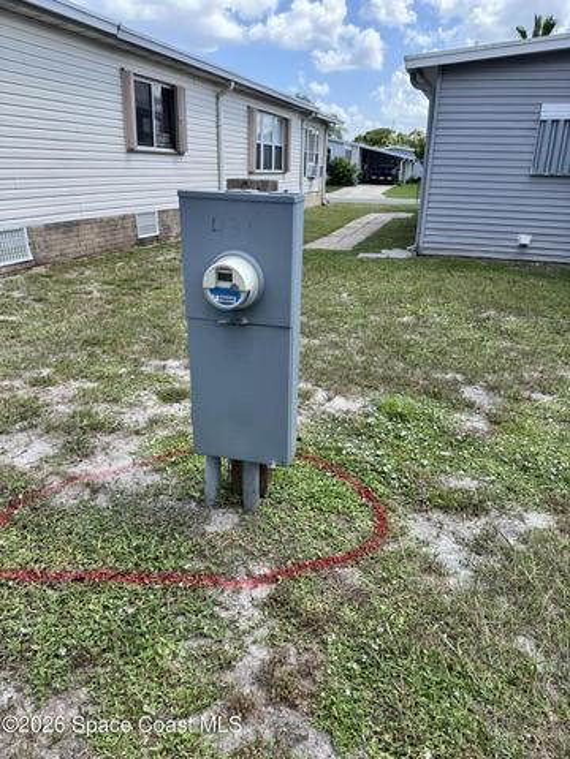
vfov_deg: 71.6
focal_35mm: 24
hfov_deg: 56.8
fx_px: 527
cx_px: 285
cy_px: 380
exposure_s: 1/1767
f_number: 1.78
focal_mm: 6.76
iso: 80
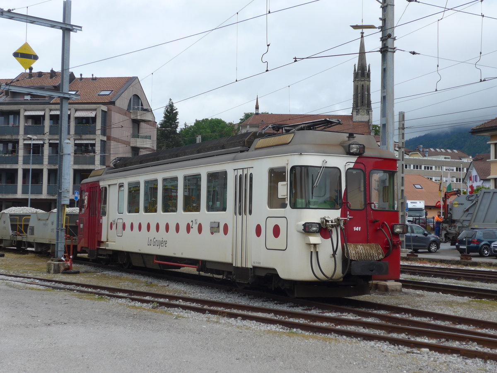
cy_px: 186
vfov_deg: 24.8
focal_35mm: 59
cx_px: 248
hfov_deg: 32.7
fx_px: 847
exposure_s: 1/1300
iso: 80
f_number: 3.5
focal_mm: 12
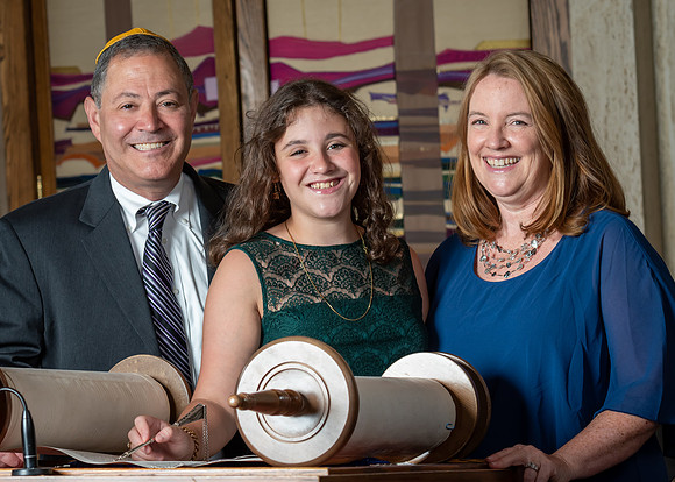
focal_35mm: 129
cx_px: 338
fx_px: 2470
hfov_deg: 15.6
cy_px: 225
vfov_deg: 11.1
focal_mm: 70
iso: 400
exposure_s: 1/250
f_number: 5.6
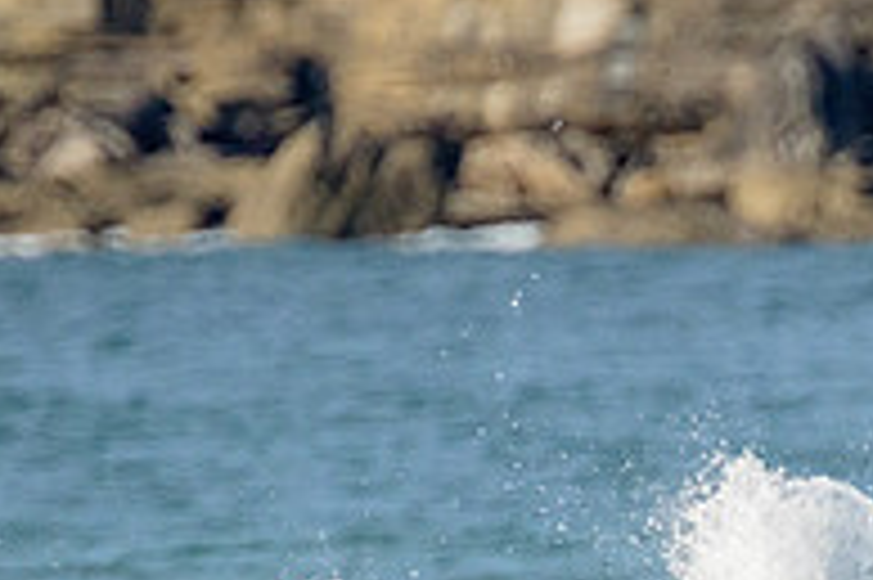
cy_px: 780
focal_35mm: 2391
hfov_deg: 0.9
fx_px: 57931
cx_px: 1040
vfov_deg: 0.6
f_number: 11
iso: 2200
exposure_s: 1/1250
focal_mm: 800
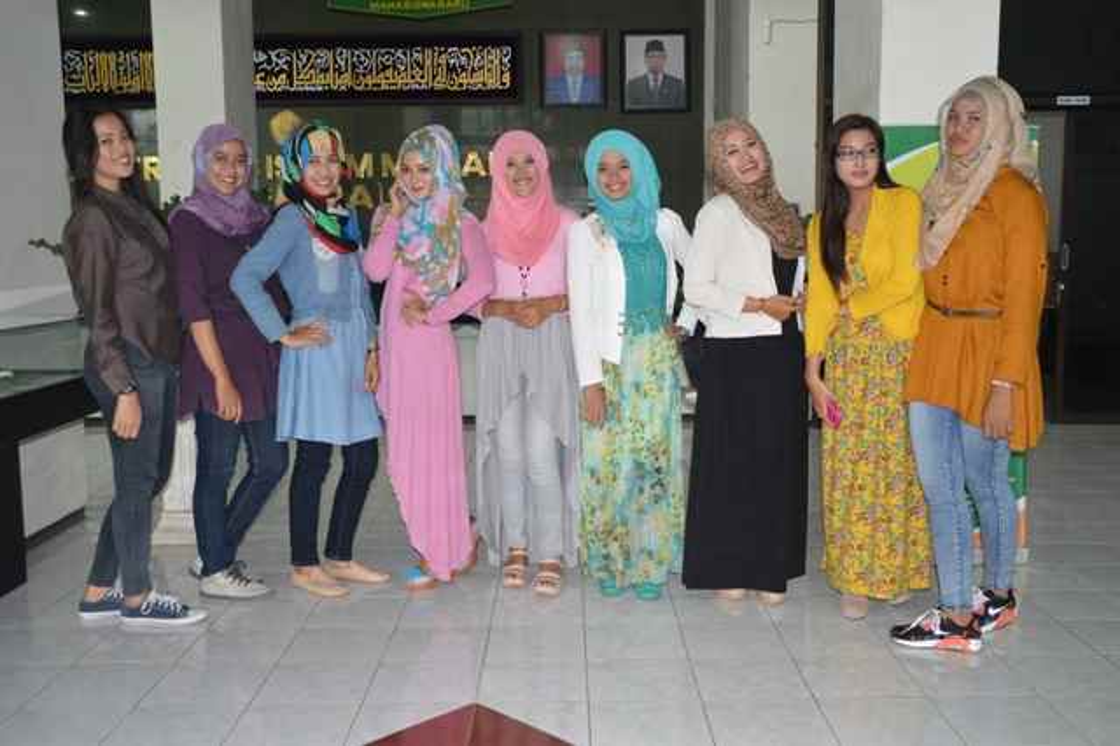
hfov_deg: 55.1
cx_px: 560
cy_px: 373
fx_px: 1073
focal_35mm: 34
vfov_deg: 38.3
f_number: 3.8
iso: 720
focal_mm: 23
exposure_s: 1/60
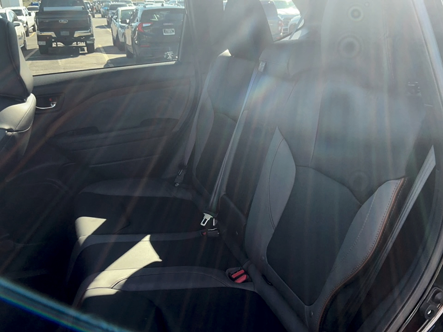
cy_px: 166
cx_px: 222
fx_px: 384
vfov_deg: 46.8
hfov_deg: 60.0
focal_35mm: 30
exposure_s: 1/120
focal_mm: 3
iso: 25
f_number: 1.8
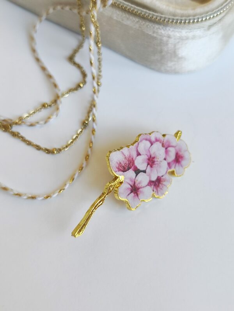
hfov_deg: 31.5
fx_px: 415
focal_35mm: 46
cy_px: 156
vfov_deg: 41.2
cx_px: 117
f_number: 1.65
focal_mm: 6.18
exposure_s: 1/100
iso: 320
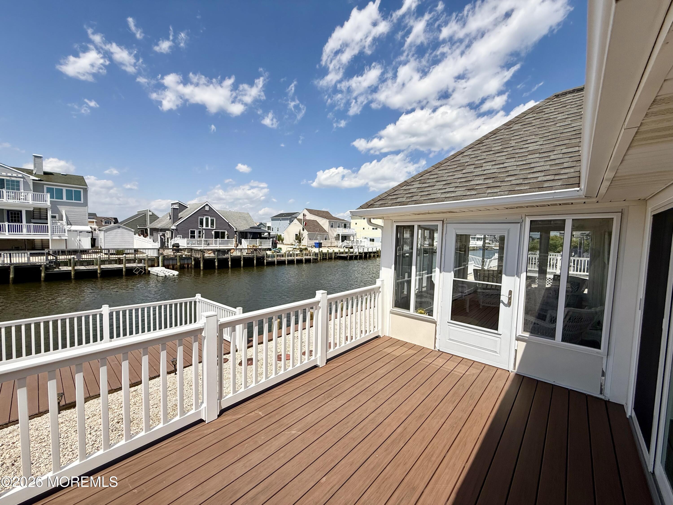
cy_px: 252
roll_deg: -1.5
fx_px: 272
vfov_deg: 85.7
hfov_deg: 102.1
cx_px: 336
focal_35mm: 14
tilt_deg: -2.9
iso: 50
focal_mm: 2.22
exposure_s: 1/5155
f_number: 2.2
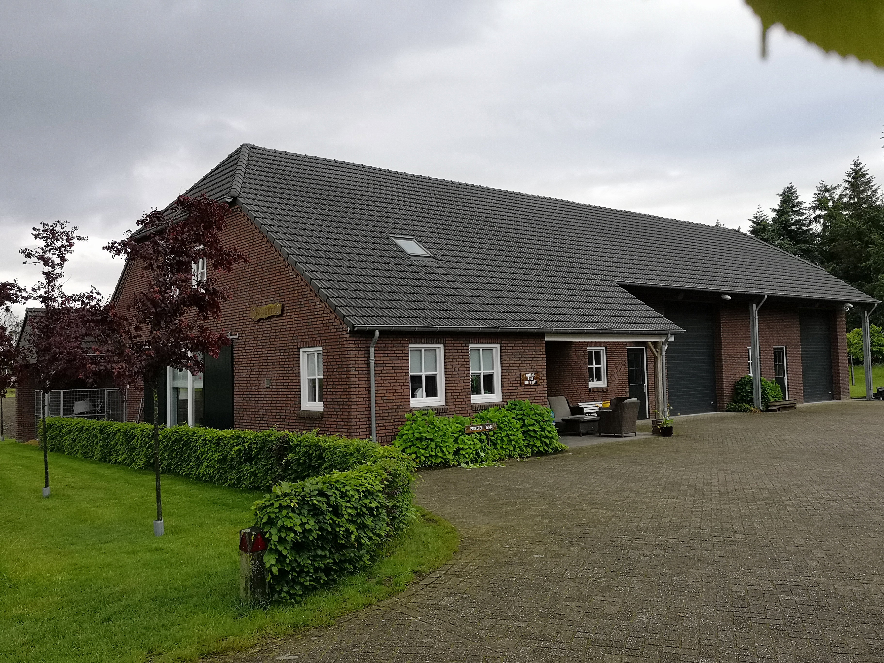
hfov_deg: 58.4
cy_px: 332
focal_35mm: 31
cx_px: 442
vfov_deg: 45.4
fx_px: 792
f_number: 1.8
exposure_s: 1/1035
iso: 50
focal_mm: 3.95
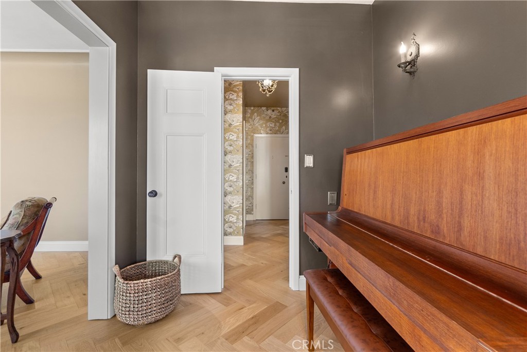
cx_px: 264
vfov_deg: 77.3
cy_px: 176
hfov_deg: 100.4
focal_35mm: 15
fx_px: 220
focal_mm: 10
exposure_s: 1/2.5
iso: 400
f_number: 8
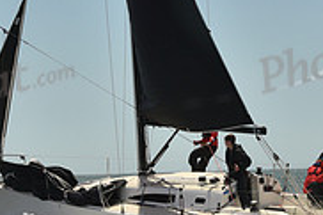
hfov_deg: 9.2
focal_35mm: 223
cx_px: 169
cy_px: 164
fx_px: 1999
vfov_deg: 6.1
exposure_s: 1/800
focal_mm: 70
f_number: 13
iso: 320
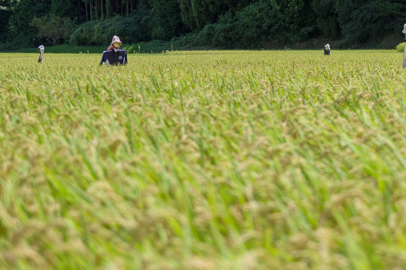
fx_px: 1285
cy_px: 80
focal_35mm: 114
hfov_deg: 17.8
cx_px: 308
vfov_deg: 12.0
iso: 100
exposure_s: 1/2500
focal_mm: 50
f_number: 2.8
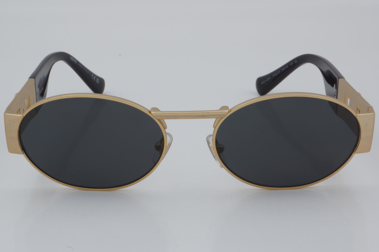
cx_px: 190
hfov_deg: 24.6
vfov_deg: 16.6
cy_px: 126
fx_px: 868
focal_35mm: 82
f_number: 32
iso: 100
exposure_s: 1/4
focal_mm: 55
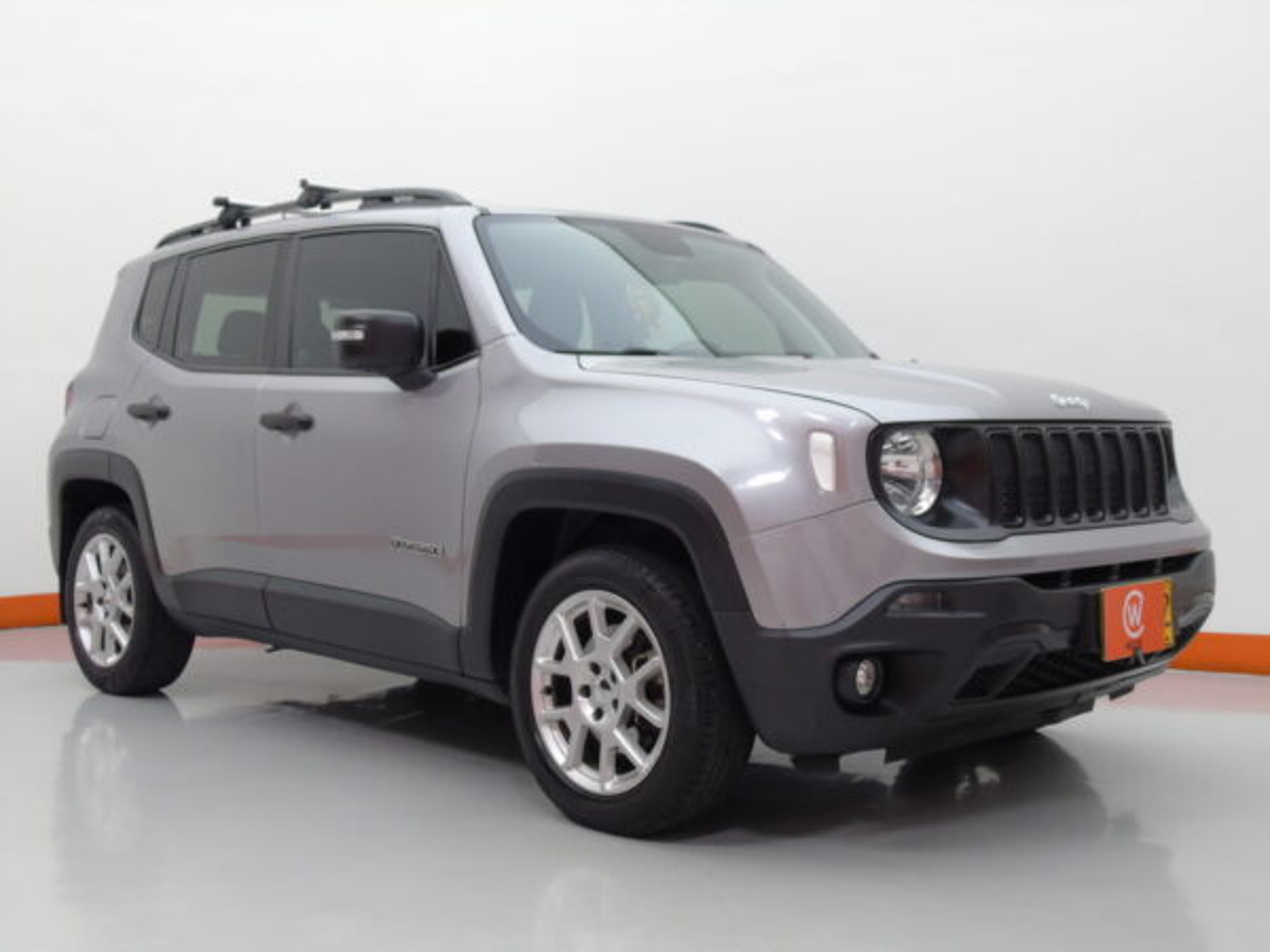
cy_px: 476
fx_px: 1468
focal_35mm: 40
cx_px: 635
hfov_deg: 46.8
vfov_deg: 36.0
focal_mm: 7.1
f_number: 3.9
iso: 160
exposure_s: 1/30
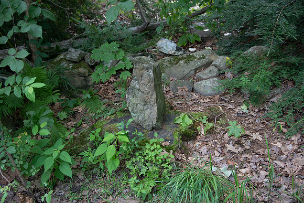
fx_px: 439
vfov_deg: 26.0
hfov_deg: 38.2
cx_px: 152
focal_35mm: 52
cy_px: 102
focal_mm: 52
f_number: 5
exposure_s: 1/50
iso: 200
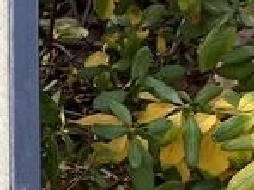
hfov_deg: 11.5
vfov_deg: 10.5
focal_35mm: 141
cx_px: -355
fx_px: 1035
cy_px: 82
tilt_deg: -47.5
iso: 50
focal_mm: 5.1
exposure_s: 1/510
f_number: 1.6
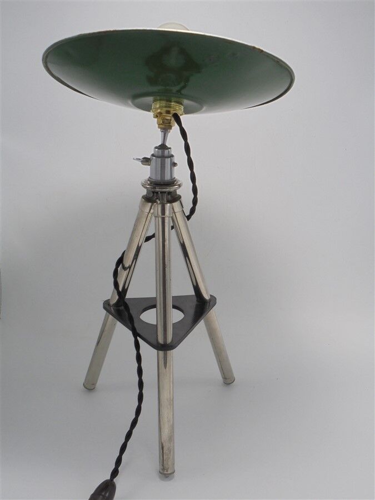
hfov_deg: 37.7
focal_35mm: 38
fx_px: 549
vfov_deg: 49.0
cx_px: 188
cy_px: 250
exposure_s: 1/60
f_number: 4.2
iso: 100
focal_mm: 6.9
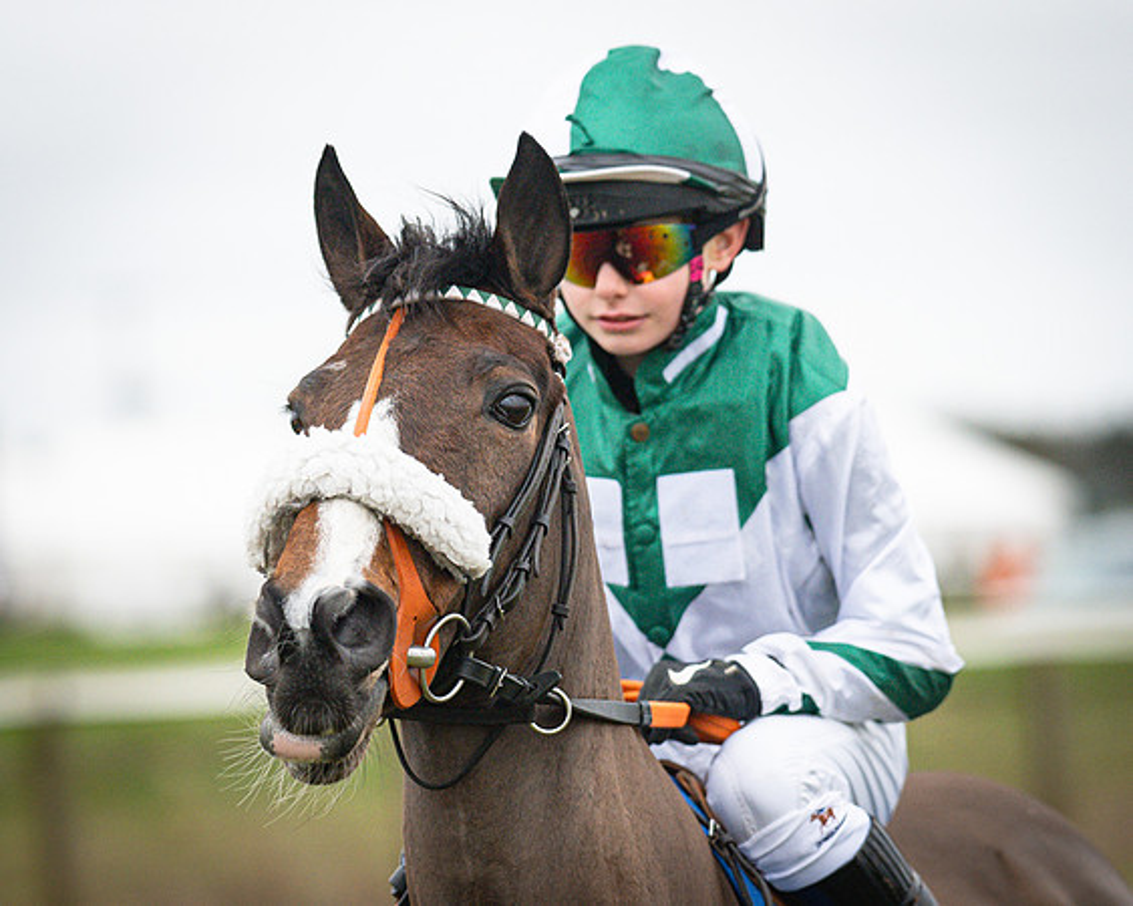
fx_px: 9685
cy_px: 489
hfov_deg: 6.7
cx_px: 469
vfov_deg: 5.4
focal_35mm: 289
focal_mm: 135
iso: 640
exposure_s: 1/1150
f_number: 2.2
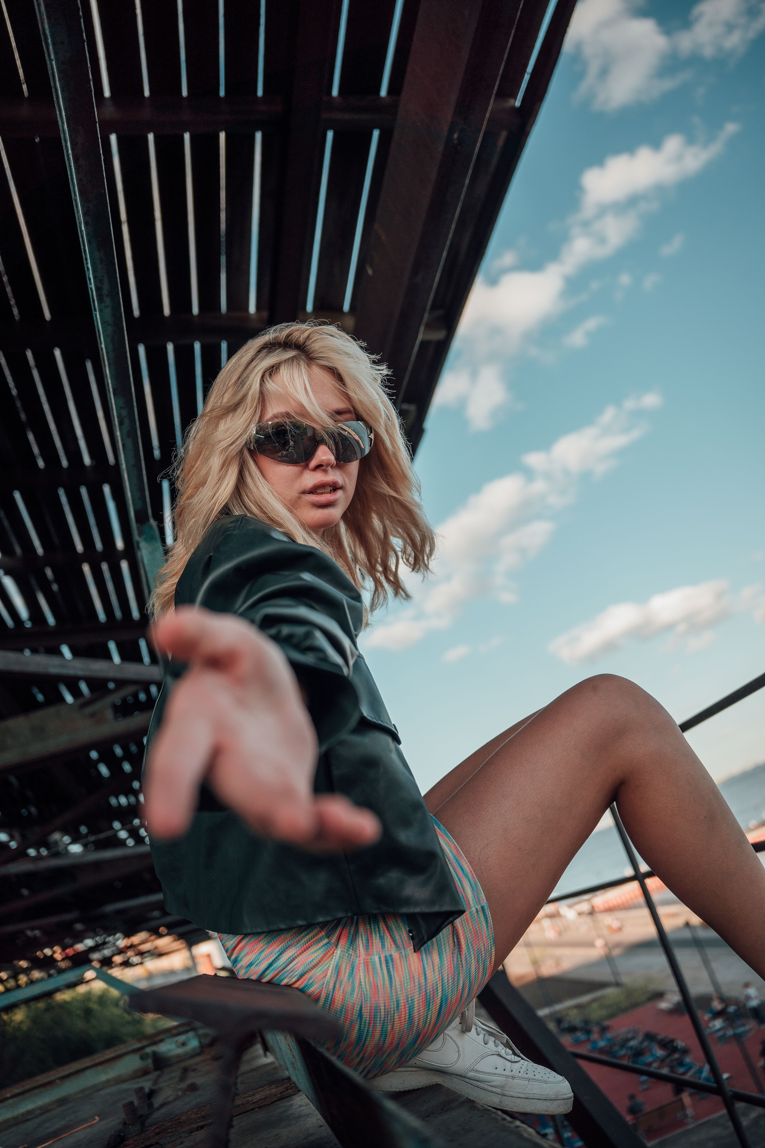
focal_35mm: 28
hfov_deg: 46.4
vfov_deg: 65.5
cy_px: 574
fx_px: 892
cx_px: 382
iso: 160
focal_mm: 28
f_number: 2.8
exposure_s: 1/1000
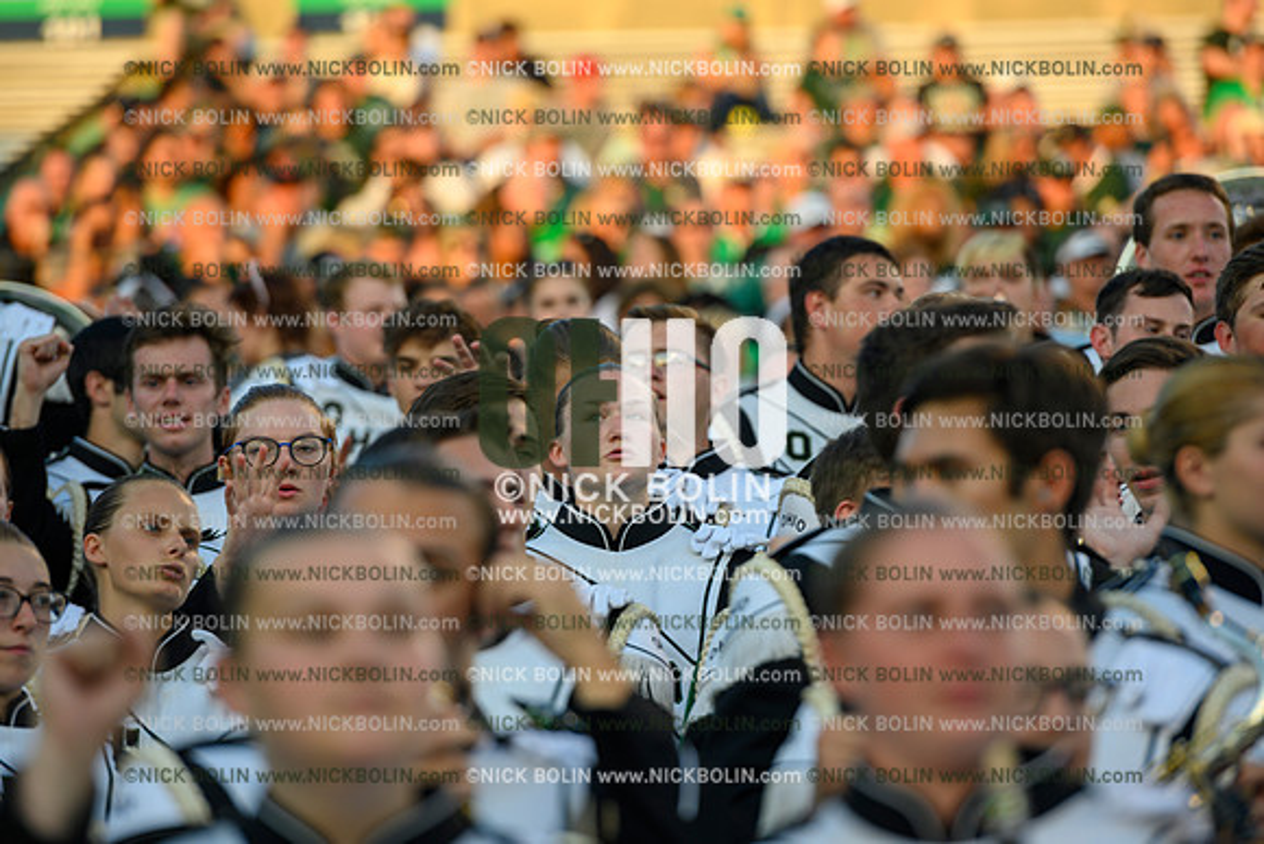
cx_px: 632
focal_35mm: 200
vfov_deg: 6.9
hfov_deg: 10.3
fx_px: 7024
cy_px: 422
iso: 160
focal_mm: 200
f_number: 4
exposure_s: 1/125
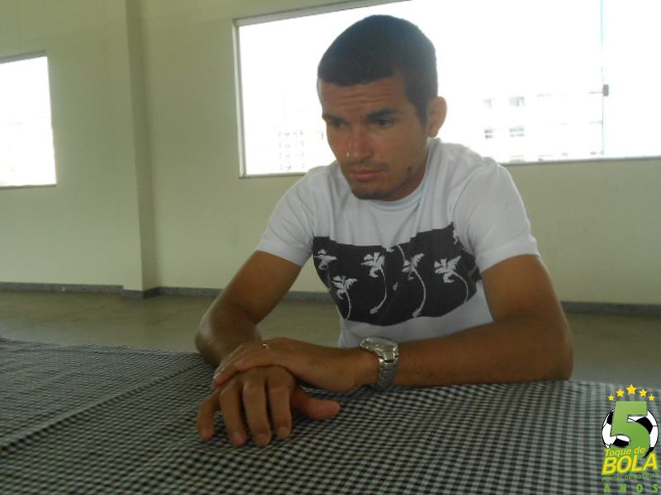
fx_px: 611
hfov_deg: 56.8
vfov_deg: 44.2
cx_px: 330
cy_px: 248
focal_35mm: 32
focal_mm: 6
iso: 250
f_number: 3.6
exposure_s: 1/250
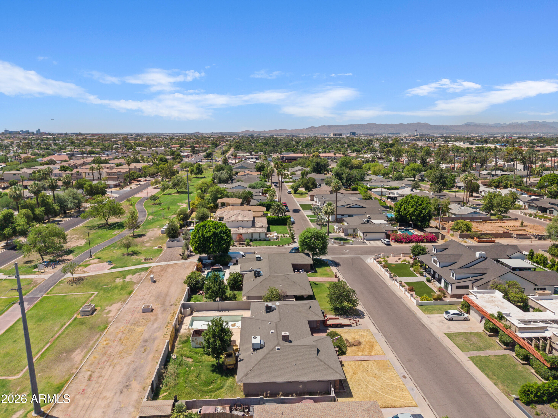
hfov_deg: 71.6
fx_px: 387
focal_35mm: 24
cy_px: 209
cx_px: 279
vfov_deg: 56.8
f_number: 1.8
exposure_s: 1/3200
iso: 160
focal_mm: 8.67
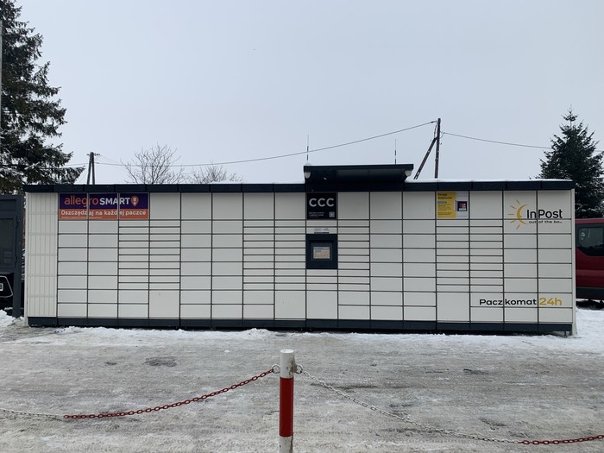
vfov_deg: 53.1
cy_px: 226
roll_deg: +0.2
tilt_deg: +3.8
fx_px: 454
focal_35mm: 26
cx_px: 302
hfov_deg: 67.3
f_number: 1.8
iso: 25
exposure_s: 1/219
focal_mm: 4.25
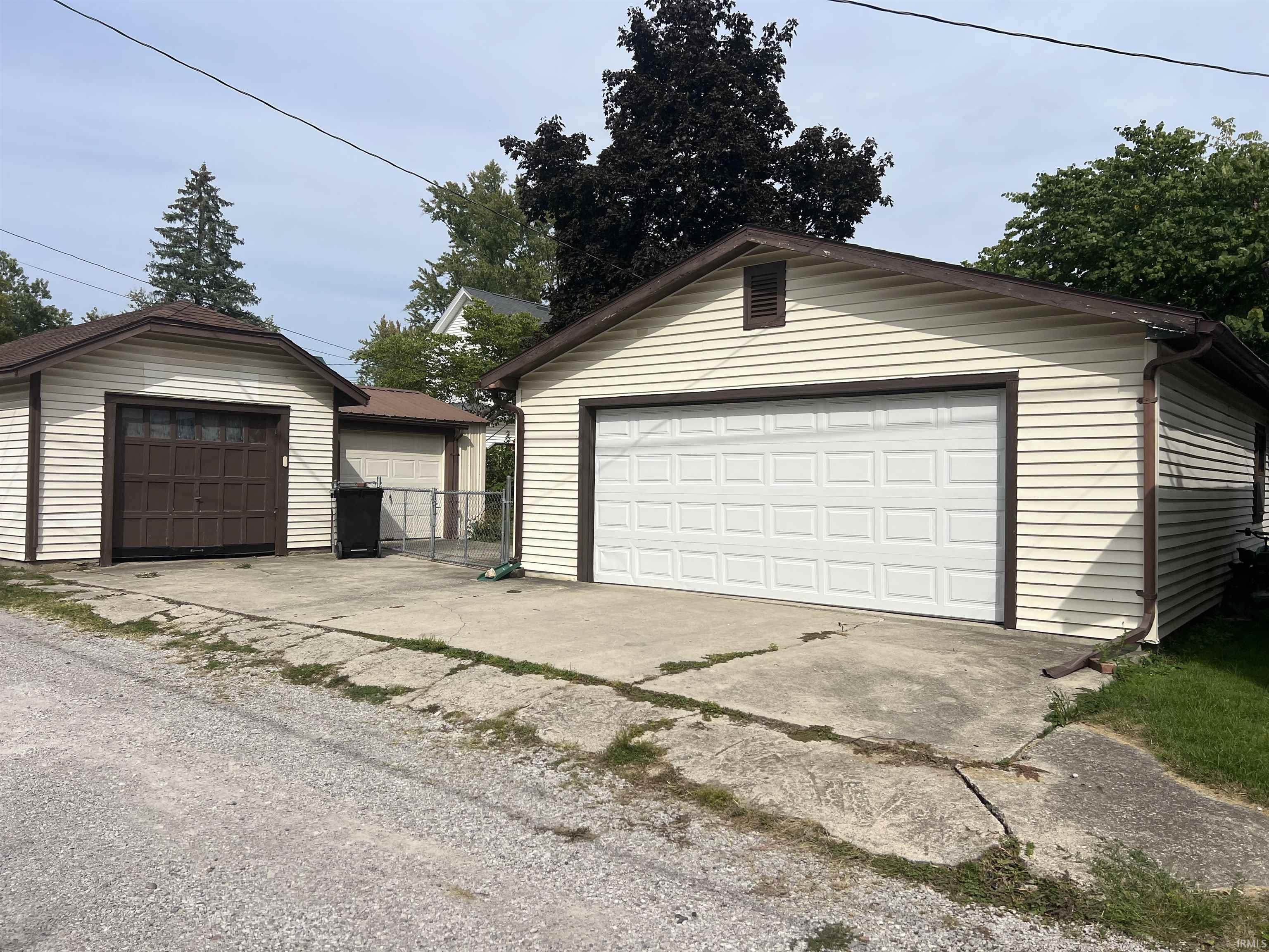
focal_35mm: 26
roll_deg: -1.1
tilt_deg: -0.1
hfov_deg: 67.3
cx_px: 634
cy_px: 476
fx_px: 953
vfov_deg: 53.1
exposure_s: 1/6993
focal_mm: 5.7
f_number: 1.5
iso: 50
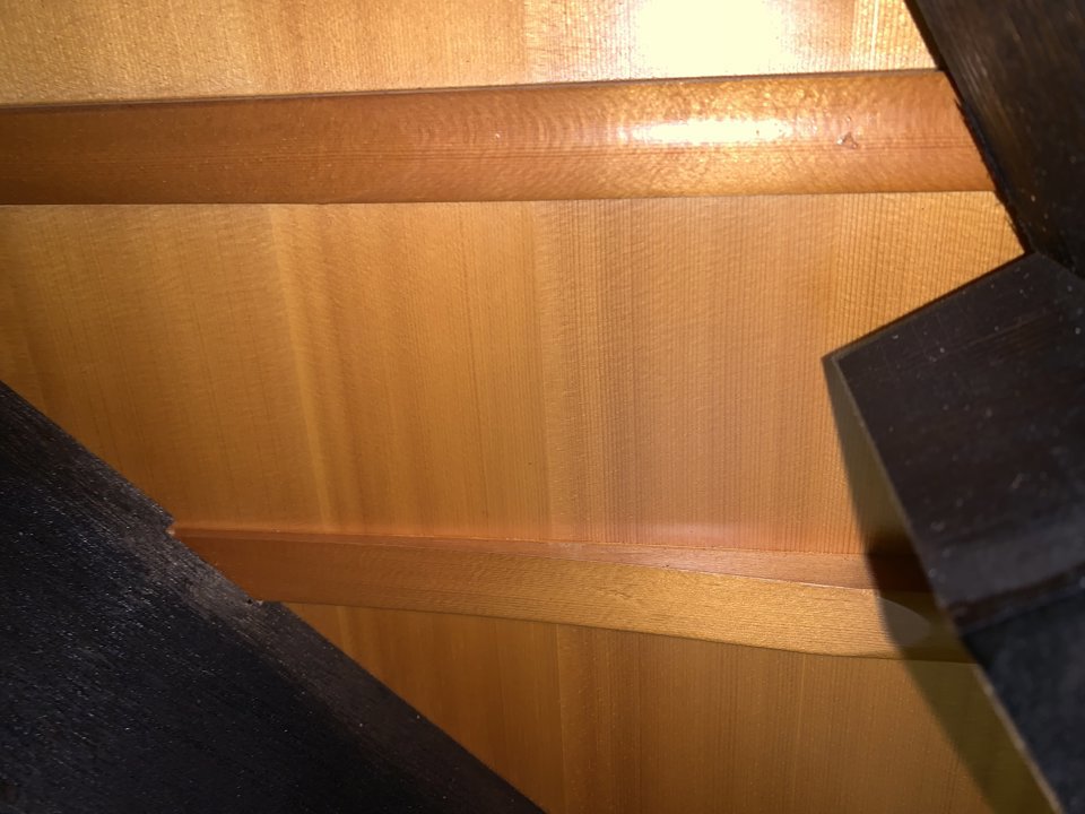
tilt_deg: +64.7
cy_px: 407
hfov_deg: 67.3
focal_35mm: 26
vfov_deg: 53.1
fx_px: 815
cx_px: 542
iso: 25
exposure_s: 1/5
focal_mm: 4.25
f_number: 1.8
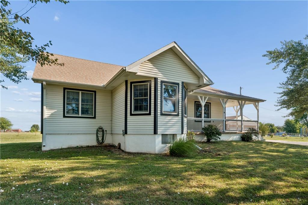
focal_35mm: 20
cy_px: 102
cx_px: 154
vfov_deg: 61.9
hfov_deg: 84.0
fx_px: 171
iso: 100
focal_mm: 20
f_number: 22
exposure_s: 1/10
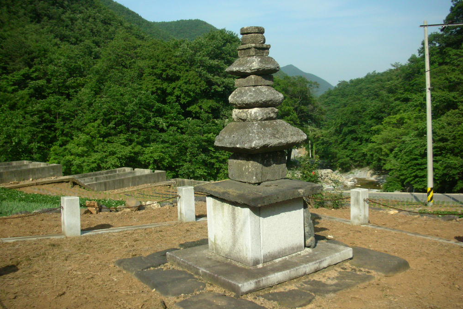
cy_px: 151
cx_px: 233
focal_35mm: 37
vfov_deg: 36.0
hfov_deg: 51.9
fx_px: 476
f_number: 8.5
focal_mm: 5.8
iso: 200
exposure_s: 1/250
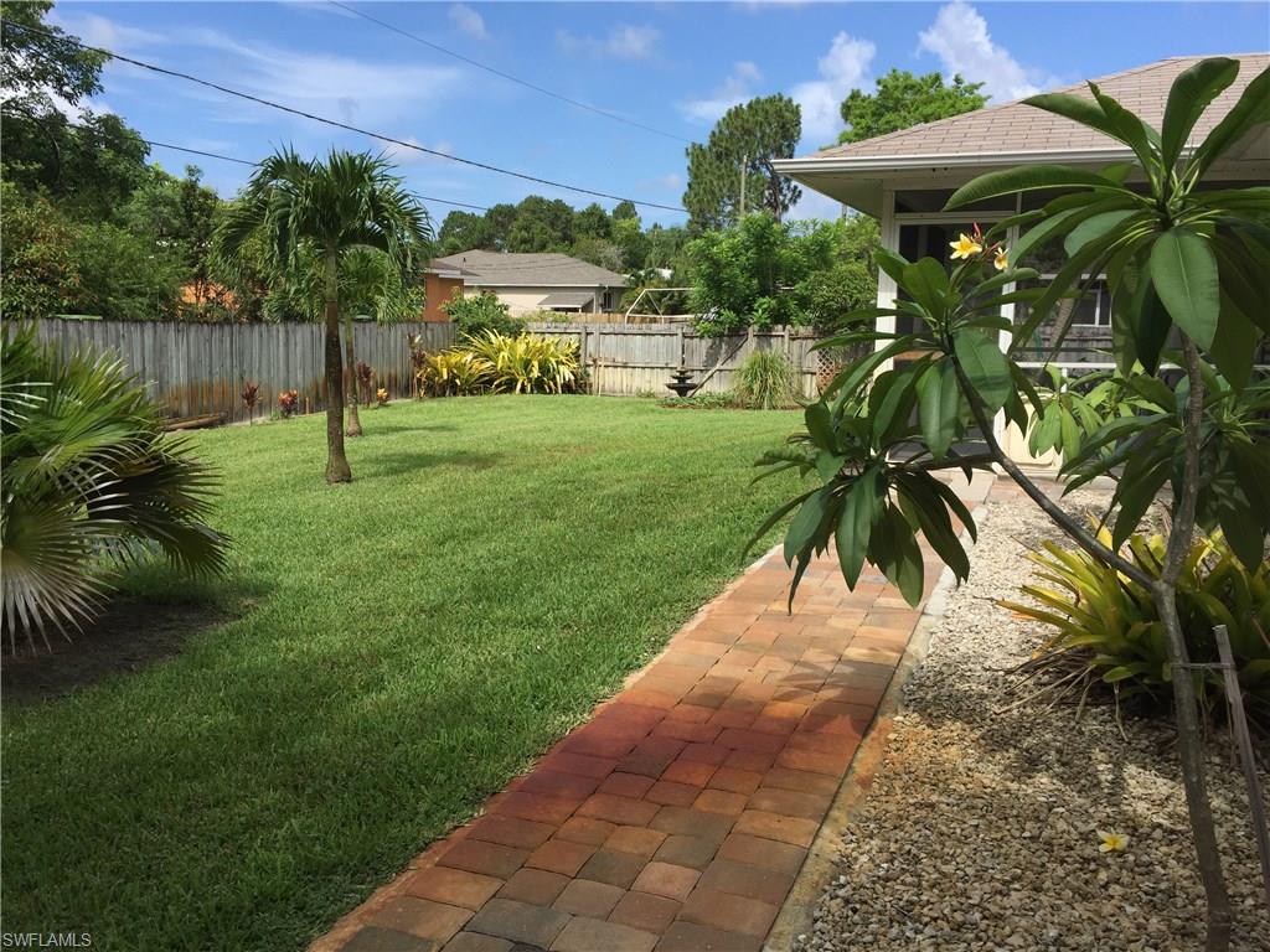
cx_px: 635
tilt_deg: -6.8
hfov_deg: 61.7
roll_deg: -1.2
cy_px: 476
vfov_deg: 48.2
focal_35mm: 29
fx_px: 1064
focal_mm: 4.15
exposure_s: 1/1799
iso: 32
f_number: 2.2
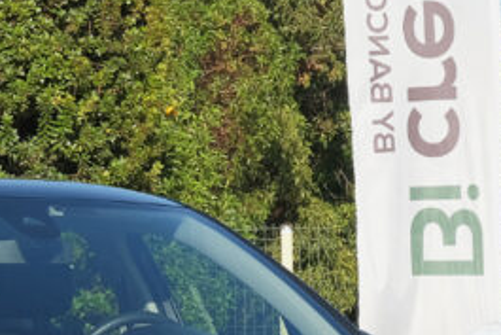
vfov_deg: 5.2
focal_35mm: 263
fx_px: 3662
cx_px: 45
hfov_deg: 7.8
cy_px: 501
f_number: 9
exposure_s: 1/160
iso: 160
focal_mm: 45
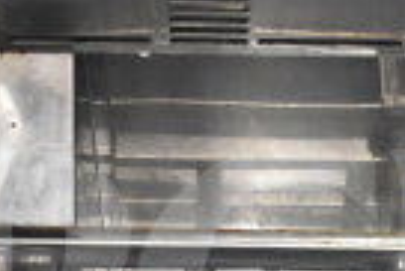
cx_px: 205
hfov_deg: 16.9
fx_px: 1363
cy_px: 386
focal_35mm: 121
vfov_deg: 11.0
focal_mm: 18
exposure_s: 1/30
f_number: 3.5
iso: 4000
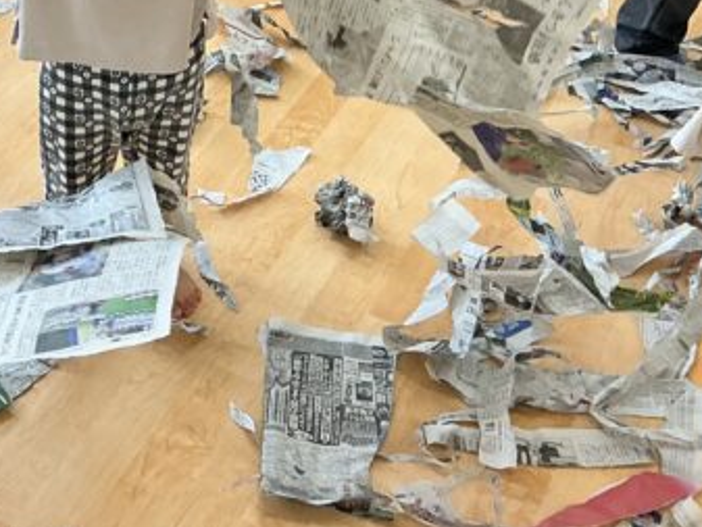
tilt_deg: -34.1
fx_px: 1339
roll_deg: -0.1
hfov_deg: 28.6
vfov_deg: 21.5
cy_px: 8
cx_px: 119
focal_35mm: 66
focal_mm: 3
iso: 32
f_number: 1.8
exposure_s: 1/120
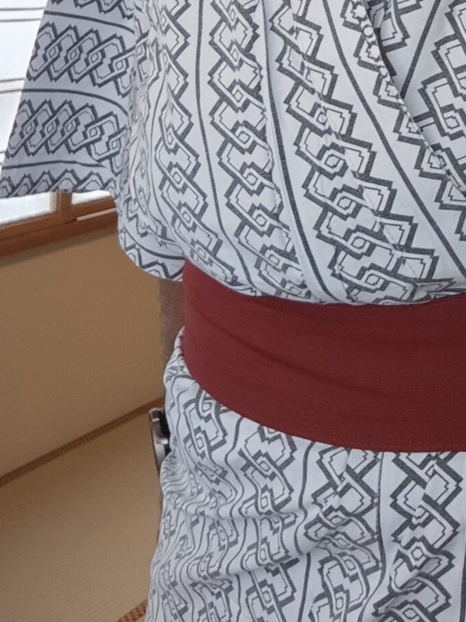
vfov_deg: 27.0
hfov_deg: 23.4
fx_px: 1059
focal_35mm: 59
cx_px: 498
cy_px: -203
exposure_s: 1/50
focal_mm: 2.83
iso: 200
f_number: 2
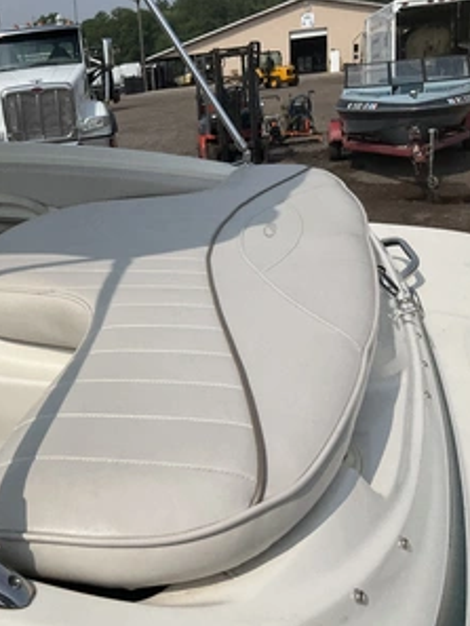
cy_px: 312
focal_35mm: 39
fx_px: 706
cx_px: 129
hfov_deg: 36.2
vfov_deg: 47.8
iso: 25
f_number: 1.8
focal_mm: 3
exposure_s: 1/5263
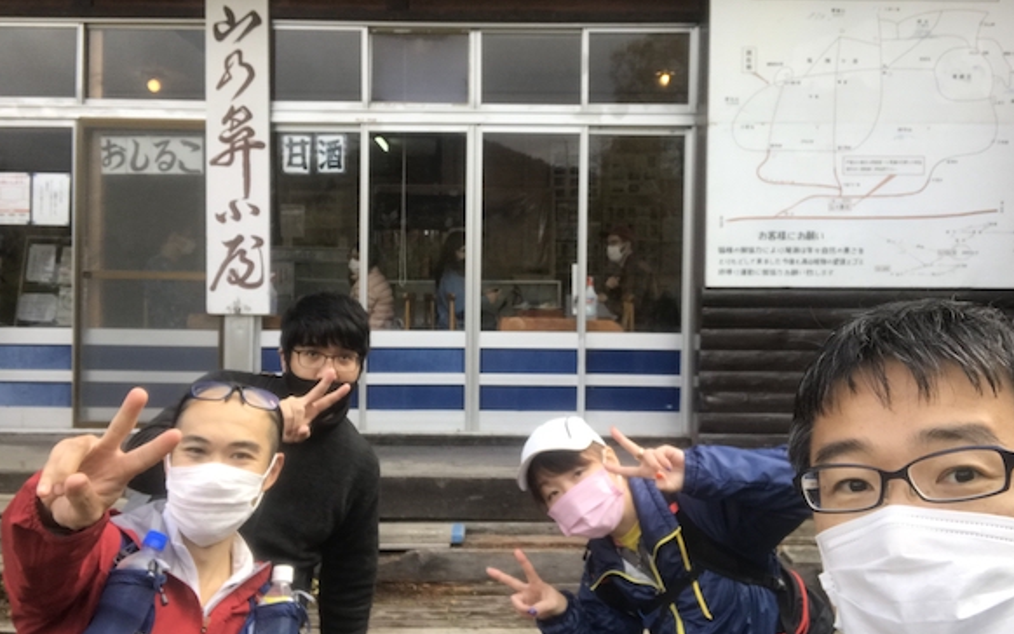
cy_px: 306
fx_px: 967
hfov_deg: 55.3
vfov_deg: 36.3
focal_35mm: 35
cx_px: 510
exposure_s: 1/208
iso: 25
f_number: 2.2
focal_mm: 2.87
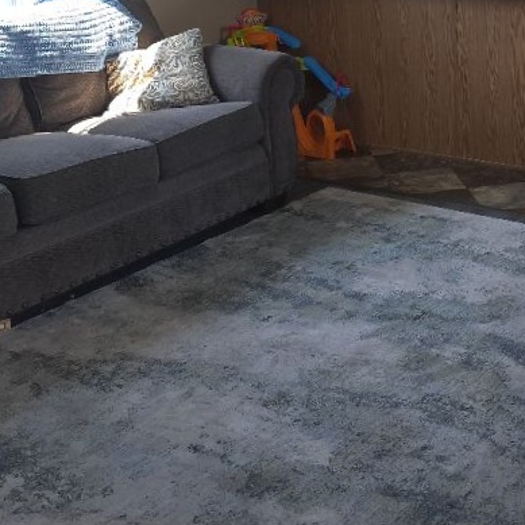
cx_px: 458
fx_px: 995
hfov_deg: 28.6
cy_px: 13
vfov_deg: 28.0
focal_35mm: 58
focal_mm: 6.3
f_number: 1.7
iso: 25
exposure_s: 1/60
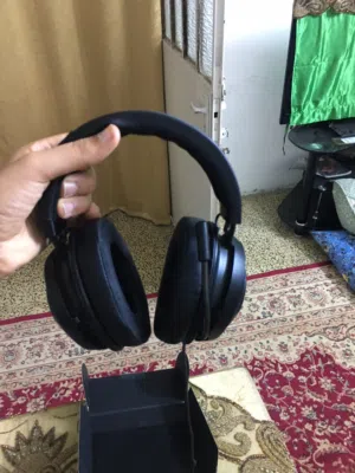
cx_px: 178
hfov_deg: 48.2
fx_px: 397
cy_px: 236
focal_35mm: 29
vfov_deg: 61.7
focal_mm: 4.15
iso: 125
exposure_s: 1/8
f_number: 2.2
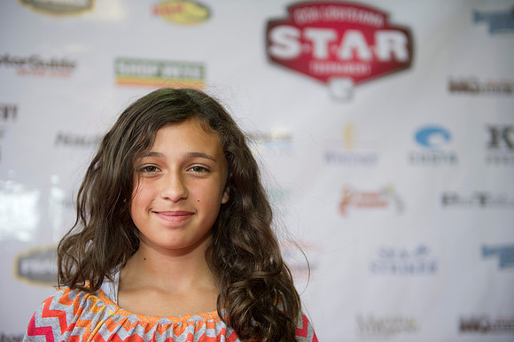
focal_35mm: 55
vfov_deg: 24.6
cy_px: 171
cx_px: 257
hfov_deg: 36.3
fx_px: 785
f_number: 2.8
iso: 640
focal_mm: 55
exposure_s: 1/125
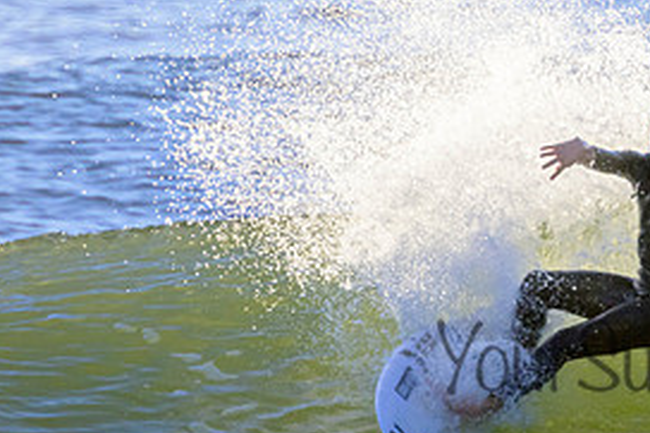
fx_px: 42259
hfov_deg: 0.9
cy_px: 241
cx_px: 478
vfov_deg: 0.6
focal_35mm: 2342
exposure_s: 1/1000
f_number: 11
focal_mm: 800
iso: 1100
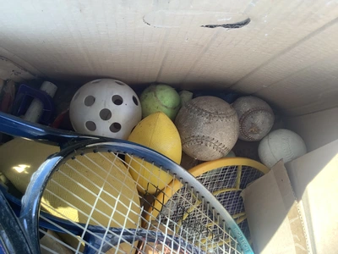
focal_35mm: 31
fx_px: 303
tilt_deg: -80.2
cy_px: 127
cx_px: 169
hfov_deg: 58.4
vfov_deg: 45.4
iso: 64
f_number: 2.4
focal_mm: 3.3
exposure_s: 1/120
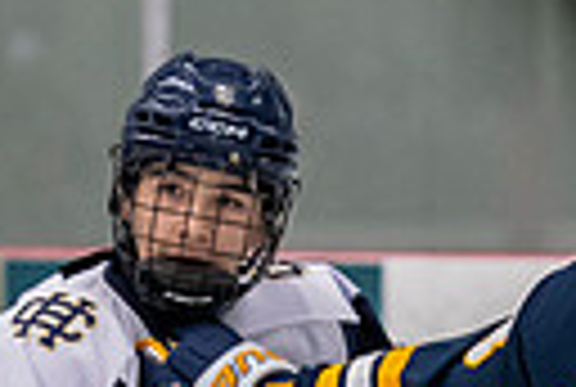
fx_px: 11916
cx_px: 123
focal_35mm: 743
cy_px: 791
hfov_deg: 2.8
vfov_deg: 1.9
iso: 2000
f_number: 3.2
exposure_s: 1/640
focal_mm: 105
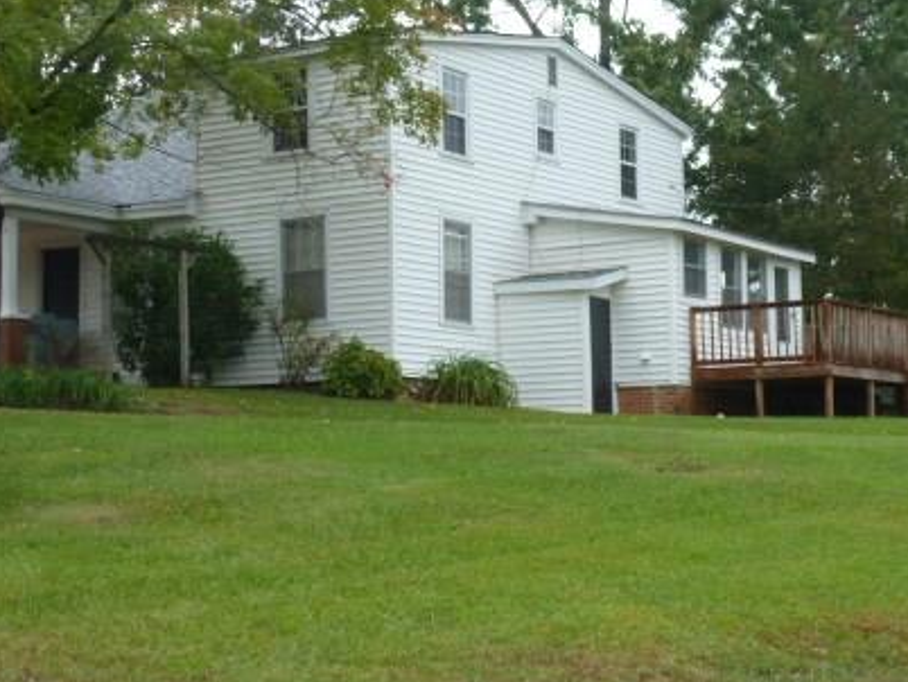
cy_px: 235
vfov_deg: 18.9
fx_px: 2047
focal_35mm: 78
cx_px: 420
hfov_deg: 25.0
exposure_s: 1/60
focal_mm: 8.7
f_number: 4.1
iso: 125
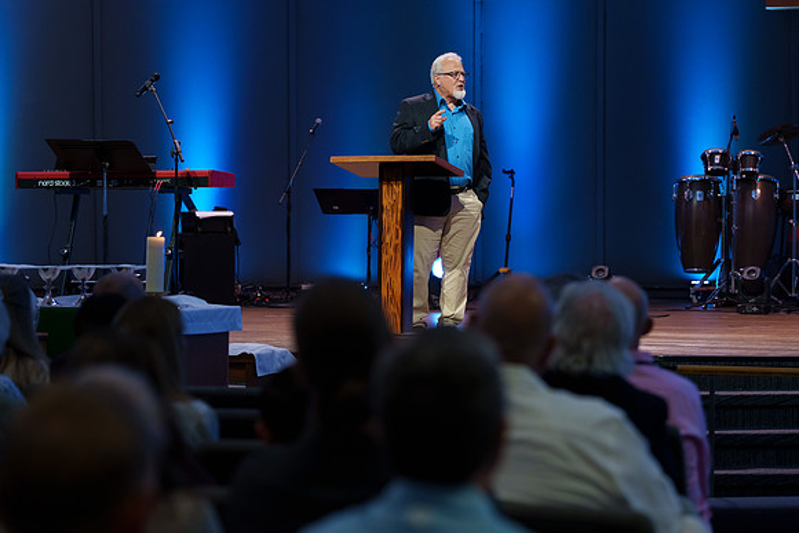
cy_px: 251
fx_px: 2791
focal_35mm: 126
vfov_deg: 10.9
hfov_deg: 16.3
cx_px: 399
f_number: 3.5
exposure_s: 1/200
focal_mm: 118
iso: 1600
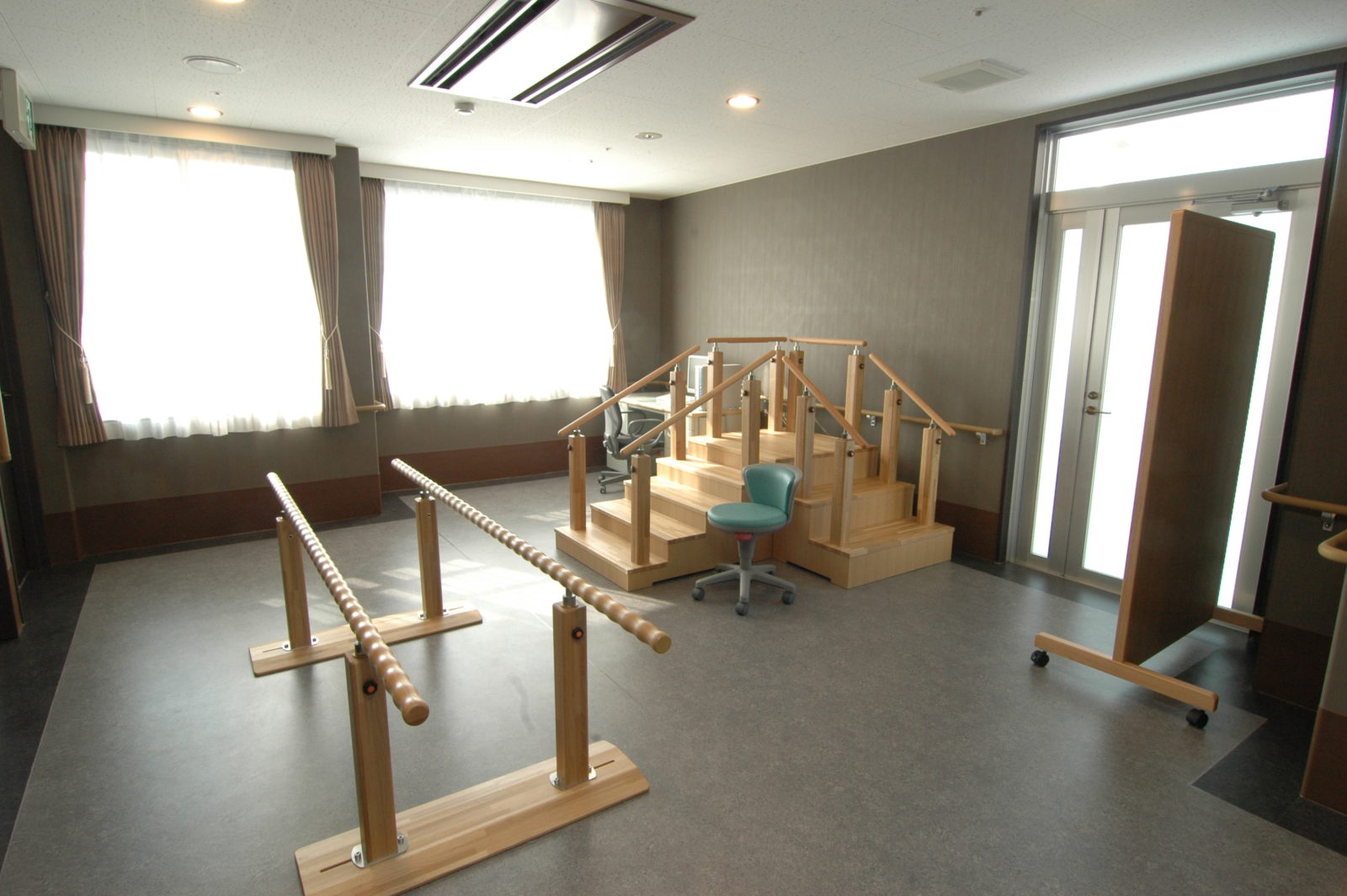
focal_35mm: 18
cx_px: 674
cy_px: 448
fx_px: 673
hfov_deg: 90.0
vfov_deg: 67.3
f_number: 11
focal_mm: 12
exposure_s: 1/15
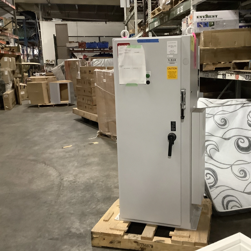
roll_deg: +0.9
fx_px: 304
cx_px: 153
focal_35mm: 37
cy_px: 125
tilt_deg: -11.4
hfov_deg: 44.7
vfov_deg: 44.9
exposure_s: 1/33
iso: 400
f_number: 2.4
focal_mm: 3.3
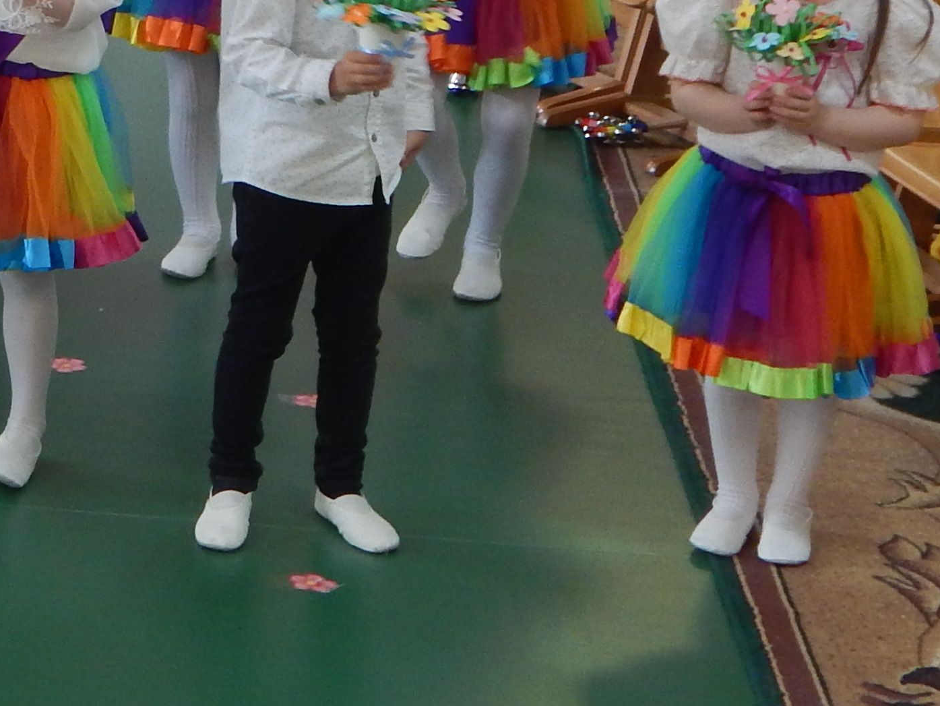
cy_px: -264
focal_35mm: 142
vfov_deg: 10.2
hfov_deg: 13.1
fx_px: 3857
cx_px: -509
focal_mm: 7.7
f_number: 3.6
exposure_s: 1/30
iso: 180
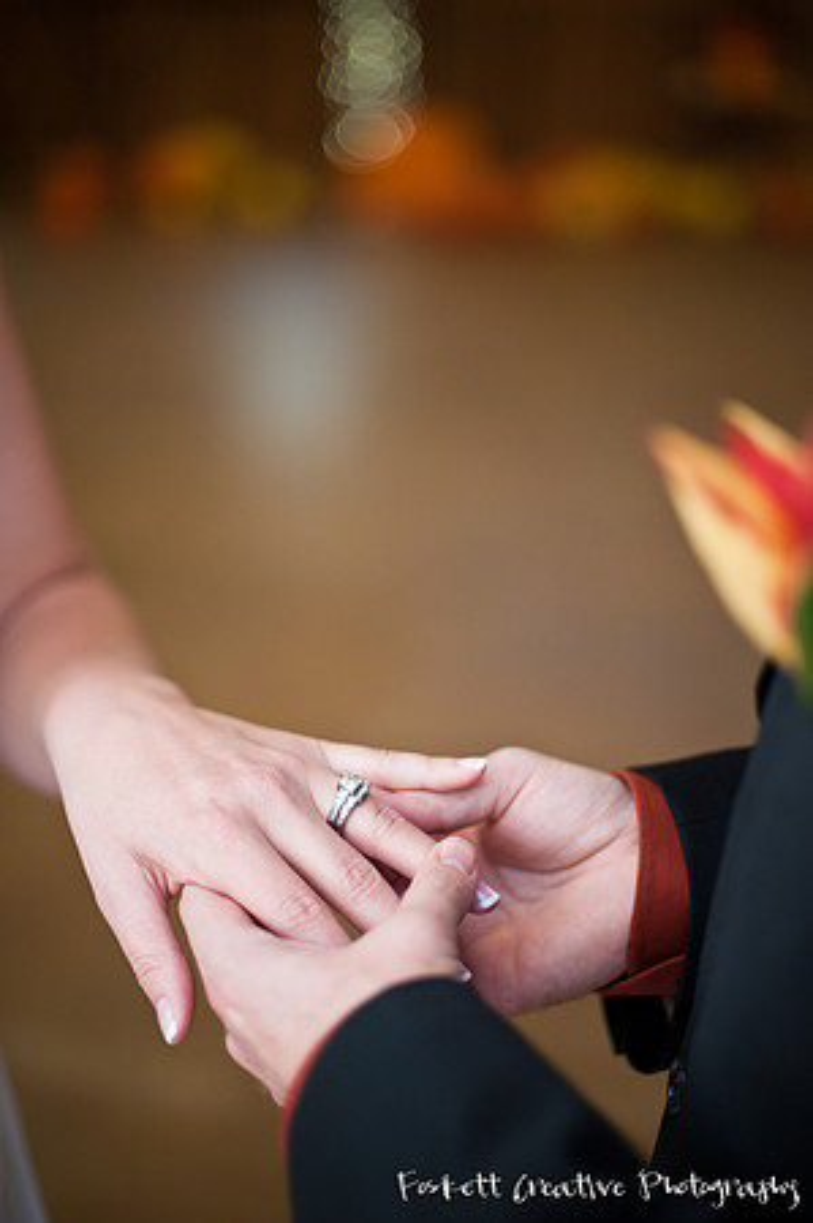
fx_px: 1698
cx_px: 406
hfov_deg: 26.9
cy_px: 612
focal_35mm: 50
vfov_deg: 39.6
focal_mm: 50
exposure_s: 1/200
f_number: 1.4
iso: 640
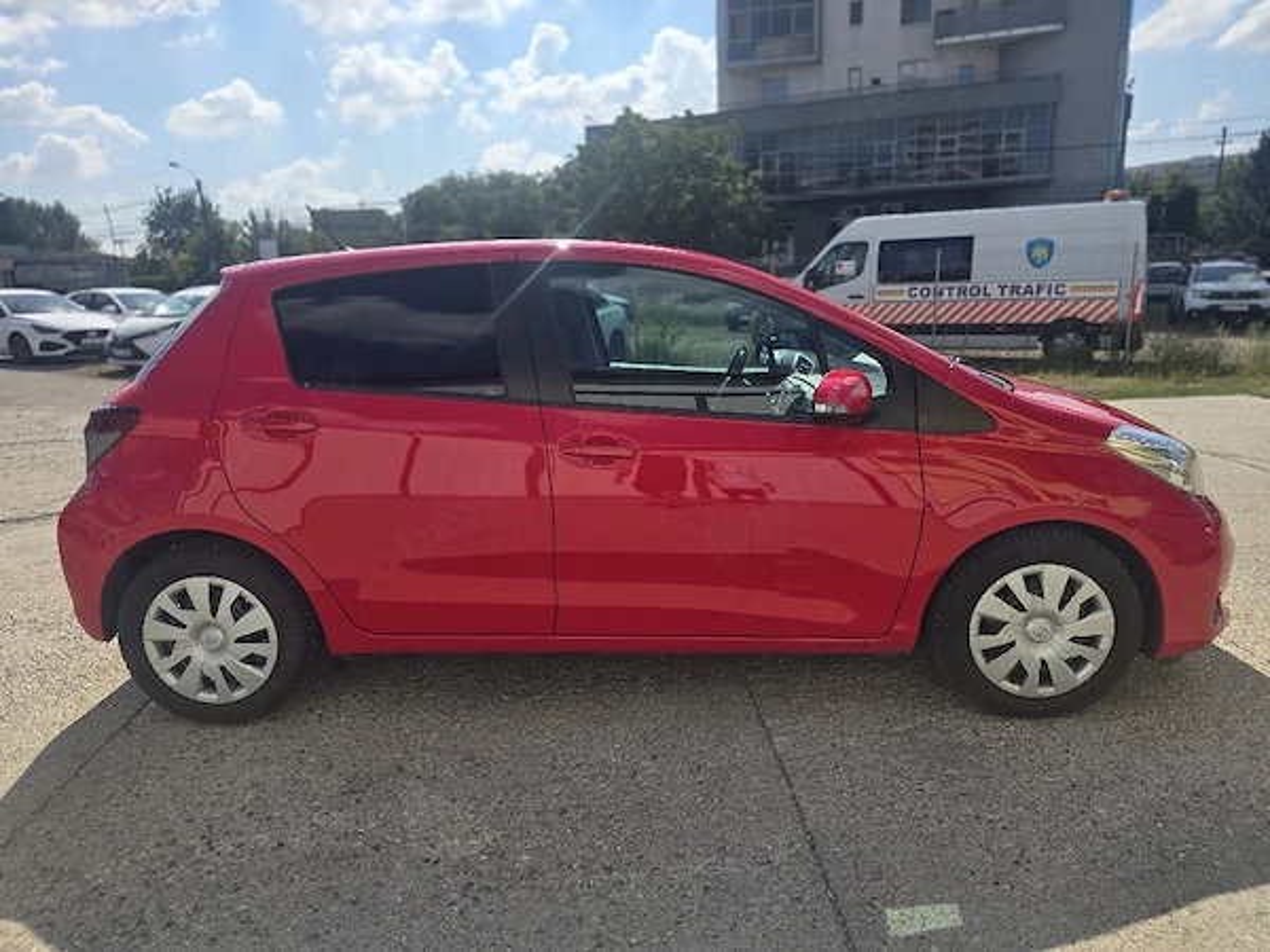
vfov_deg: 58.9
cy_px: 476
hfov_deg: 73.9
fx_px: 844
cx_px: 635
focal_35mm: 23
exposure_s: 1/1000
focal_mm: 6.3
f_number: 1.7
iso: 12
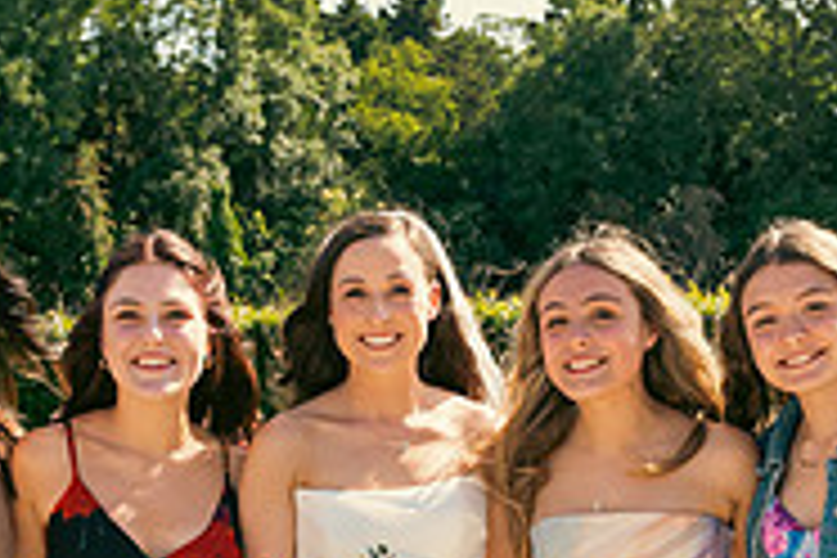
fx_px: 1744
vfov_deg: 17.5
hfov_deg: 27.0
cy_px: 632
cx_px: 382
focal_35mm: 75
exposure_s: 1/640
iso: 200
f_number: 5
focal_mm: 24
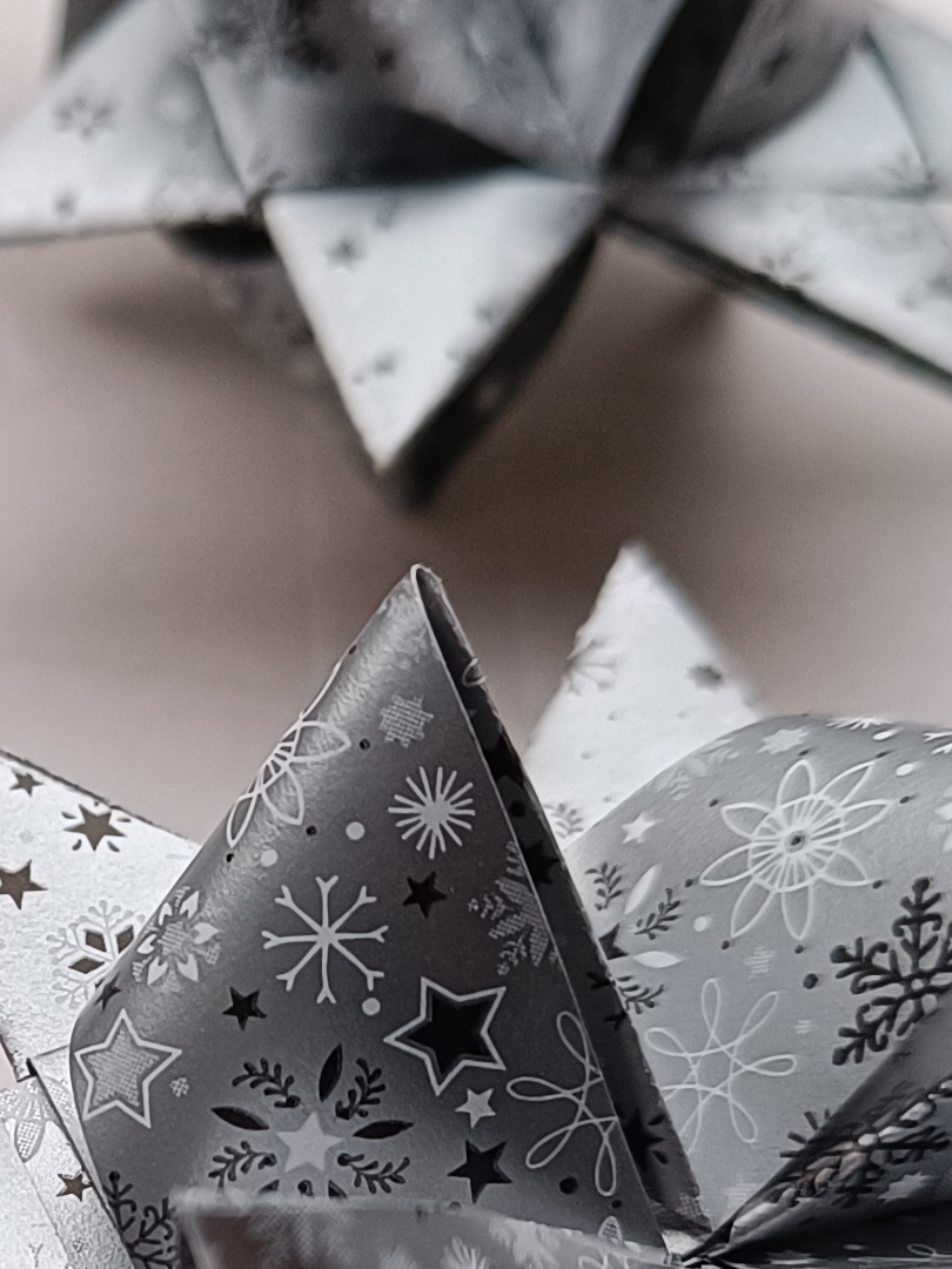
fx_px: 3337
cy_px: 1207
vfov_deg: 21.0
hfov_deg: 15.5
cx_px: -254
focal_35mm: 91
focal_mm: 5.59
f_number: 1.88
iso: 311
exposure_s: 1/101
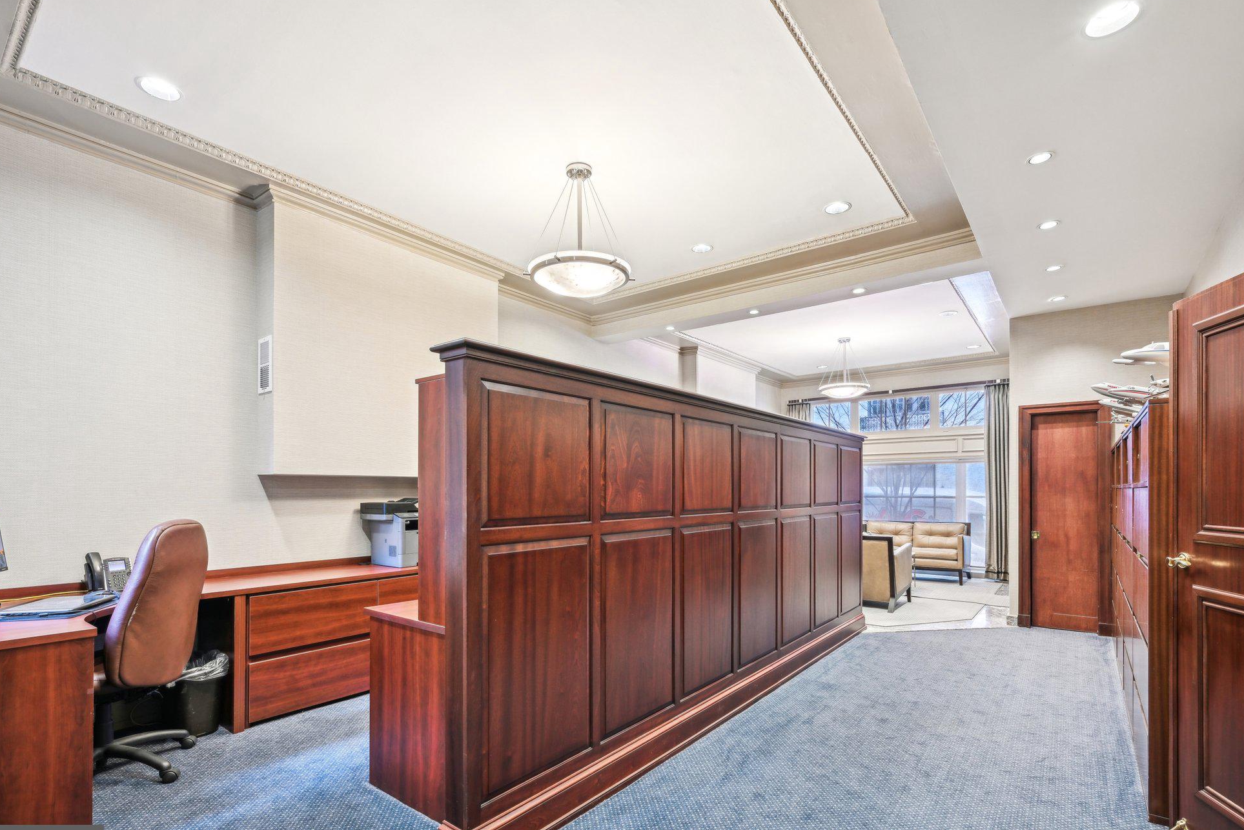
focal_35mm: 17
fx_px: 587
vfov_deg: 70.4
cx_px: 622
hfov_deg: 93.3
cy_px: 431
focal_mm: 16
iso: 400
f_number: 8
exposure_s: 1/6
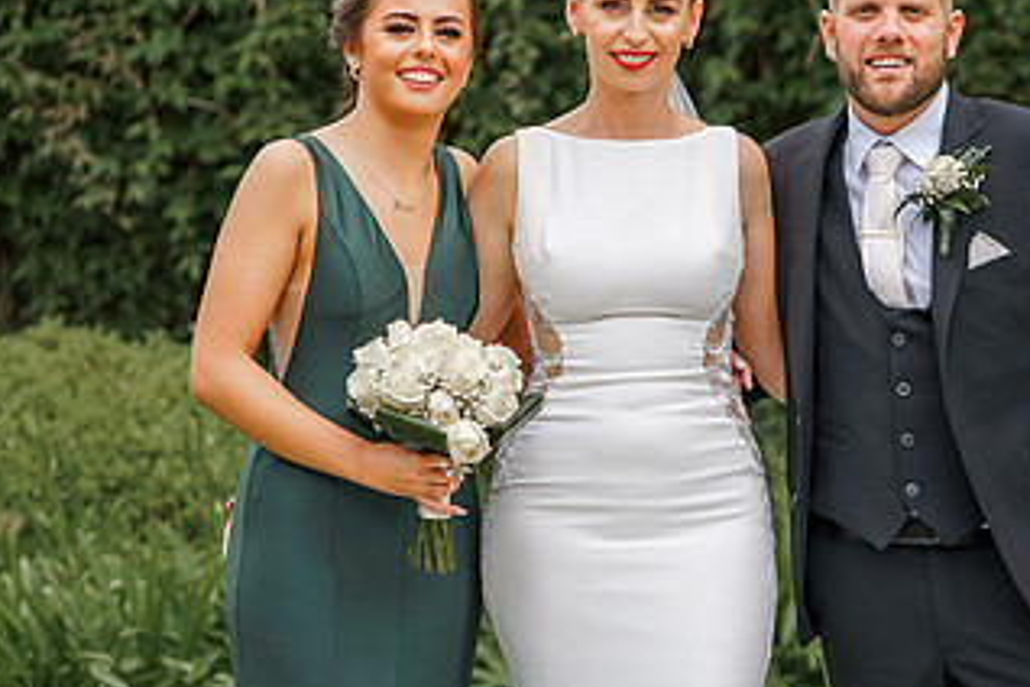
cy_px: 350
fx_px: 4806
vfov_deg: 8.2
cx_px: 581
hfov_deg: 12.2
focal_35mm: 168
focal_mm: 85
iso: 100
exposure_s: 1/640
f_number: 2.8
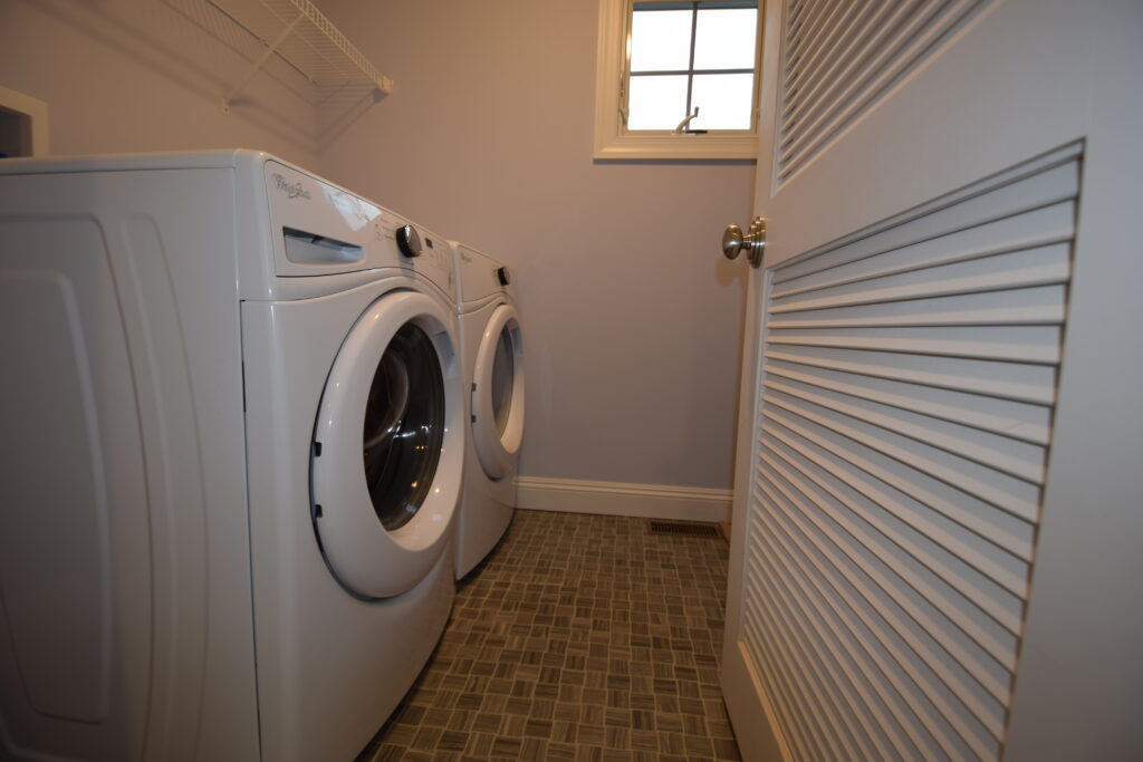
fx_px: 476
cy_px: 381
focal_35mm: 15
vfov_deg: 77.3
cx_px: 572
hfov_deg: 100.4
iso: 100
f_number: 3.5
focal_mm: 10
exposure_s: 1/20
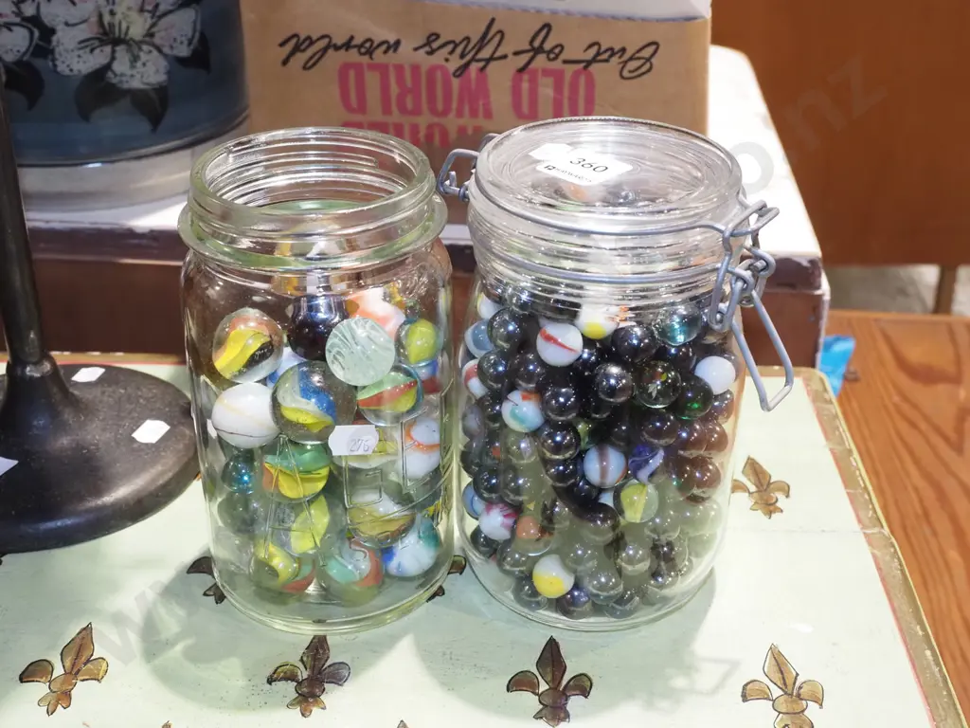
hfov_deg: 41.2
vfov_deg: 31.5
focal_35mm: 46
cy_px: 364
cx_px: 485
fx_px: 1289
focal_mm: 23
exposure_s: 1/60
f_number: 5.6
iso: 2500
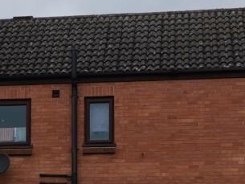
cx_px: -6
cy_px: 190
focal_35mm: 161
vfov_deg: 9.2
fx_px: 1140
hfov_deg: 12.1
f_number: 1.8
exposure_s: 1/2070
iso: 50
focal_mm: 5.58
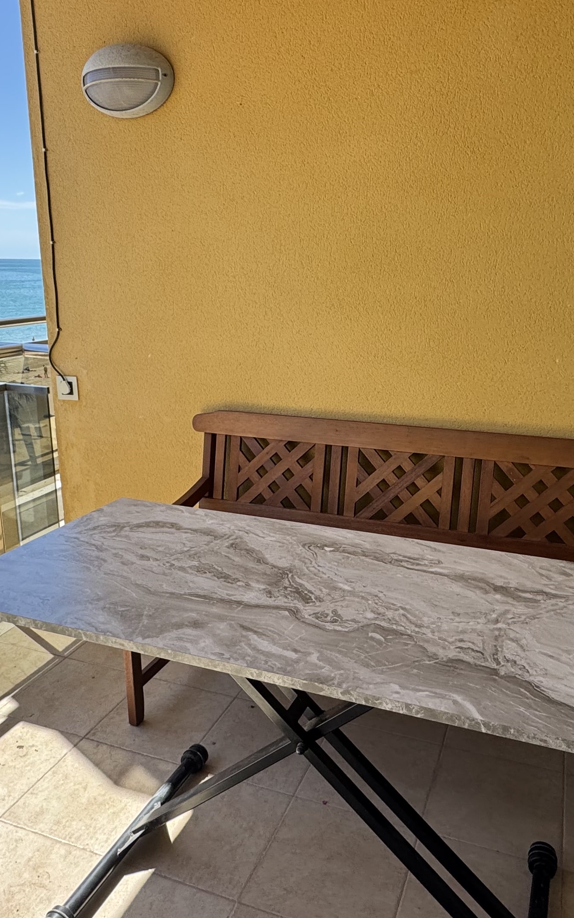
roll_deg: -1.4
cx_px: 314
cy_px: 454
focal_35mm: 28
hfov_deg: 44.5
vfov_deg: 66.5
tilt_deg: -15.5
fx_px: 701
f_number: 2.2
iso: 40
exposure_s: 1/462
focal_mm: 2.22
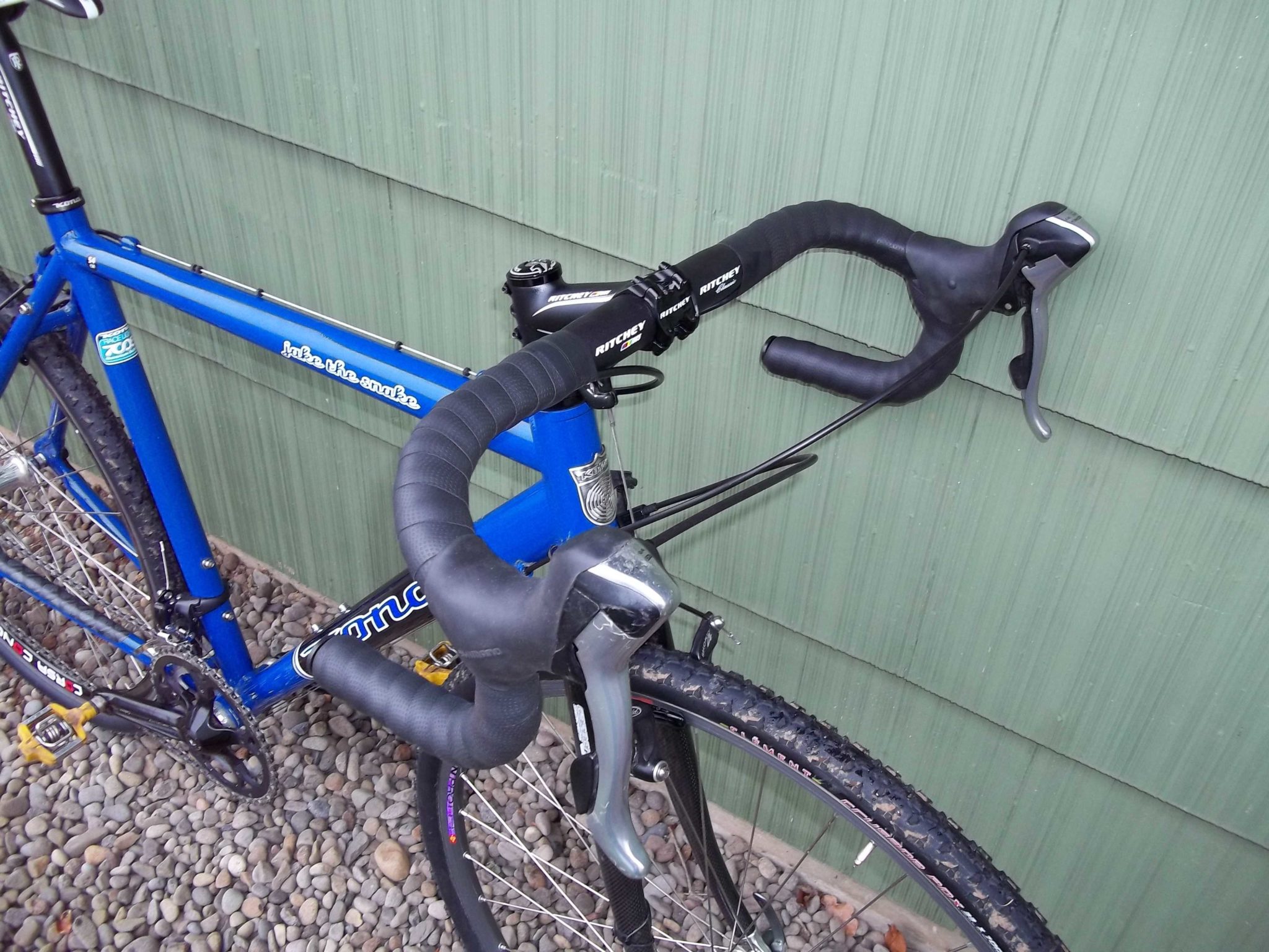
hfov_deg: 56.8
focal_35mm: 32
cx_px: 634
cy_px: 476
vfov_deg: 44.2
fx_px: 1173
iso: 80
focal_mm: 5.7
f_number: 2.9
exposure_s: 1/30
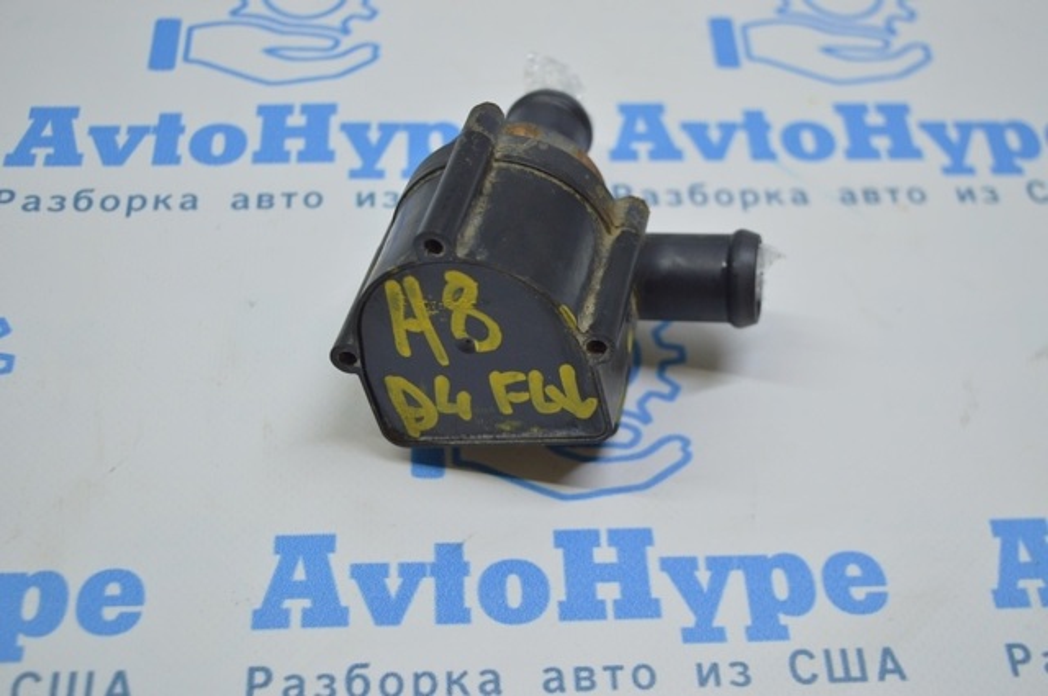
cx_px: 524
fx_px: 1483
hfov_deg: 38.9
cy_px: 348
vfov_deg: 26.4
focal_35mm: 51
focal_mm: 34
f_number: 4.5
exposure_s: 1/80
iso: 400
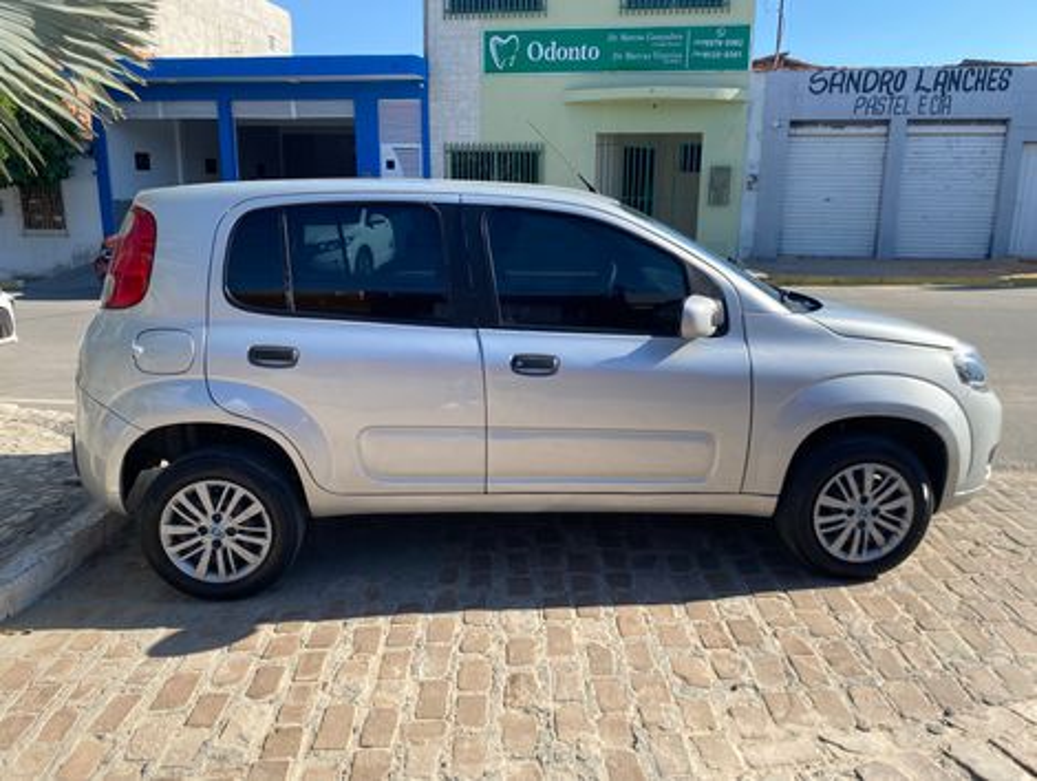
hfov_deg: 67.2
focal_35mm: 26
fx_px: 780
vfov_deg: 53.2
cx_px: 518
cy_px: 390
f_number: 1.8
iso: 32
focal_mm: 4.25
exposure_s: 1/1330
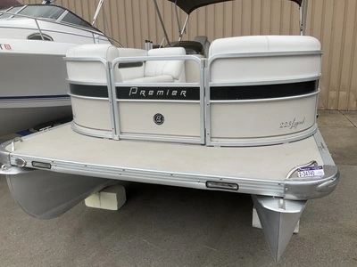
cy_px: 134
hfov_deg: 61.7
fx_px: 299
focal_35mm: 29
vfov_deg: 48.2
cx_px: 178
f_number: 1.8
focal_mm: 3
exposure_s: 1/1577
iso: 25
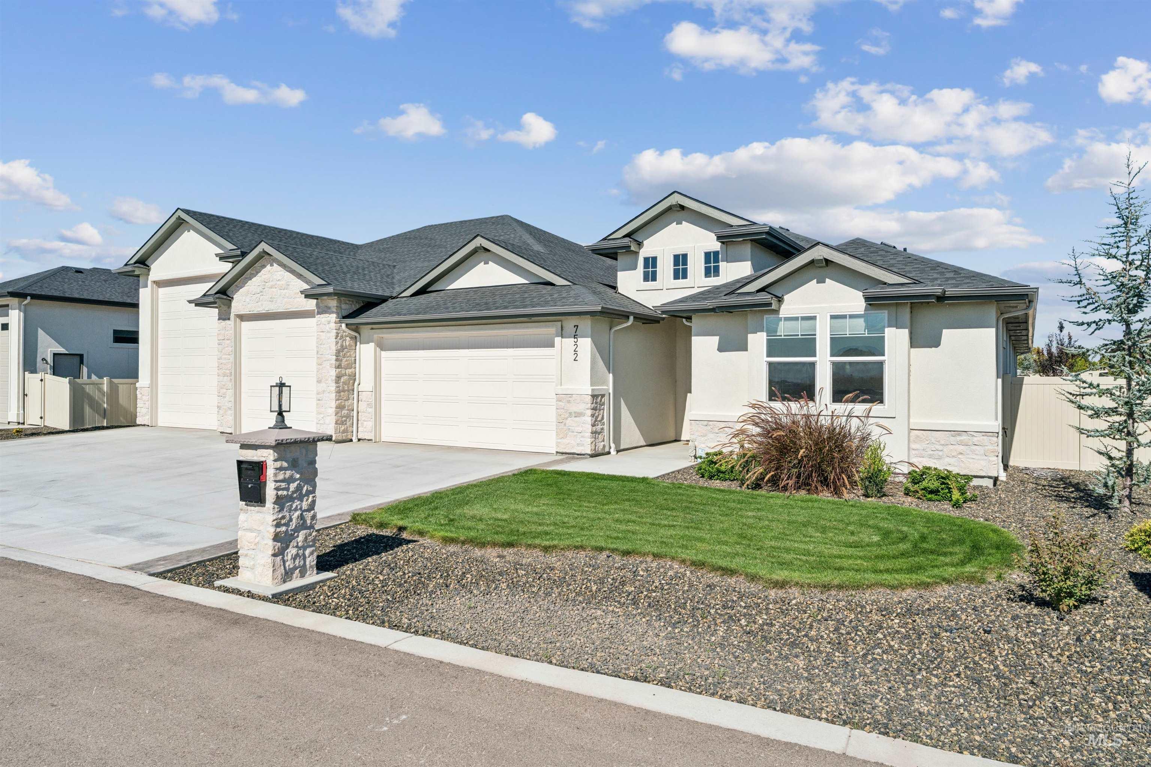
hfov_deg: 78.6
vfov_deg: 57.2
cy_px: 384
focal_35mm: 22
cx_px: 576
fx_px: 703
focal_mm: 22
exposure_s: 1/640
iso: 400
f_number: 13
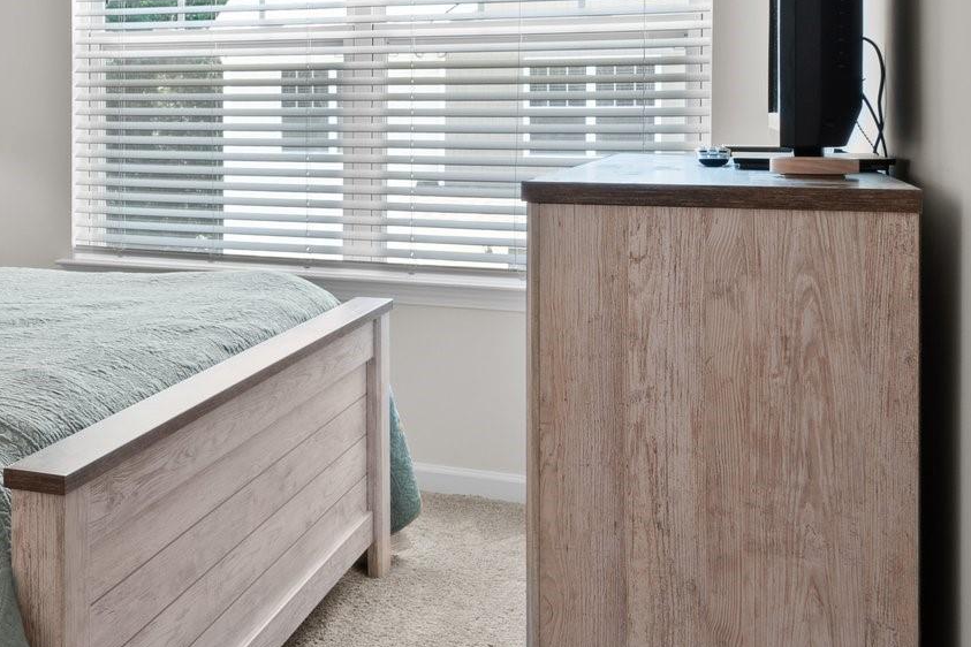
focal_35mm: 51
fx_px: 1375
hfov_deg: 32.6
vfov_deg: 26.2
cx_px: -173
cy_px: 175
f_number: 10
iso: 100
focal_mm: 14
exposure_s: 1.3
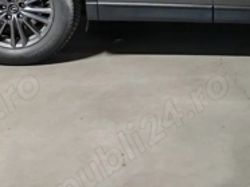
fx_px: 606
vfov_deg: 16.6
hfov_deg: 22.6
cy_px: -52
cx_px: 235
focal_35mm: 84
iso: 1250
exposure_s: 1/33
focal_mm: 5.4
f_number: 1.6
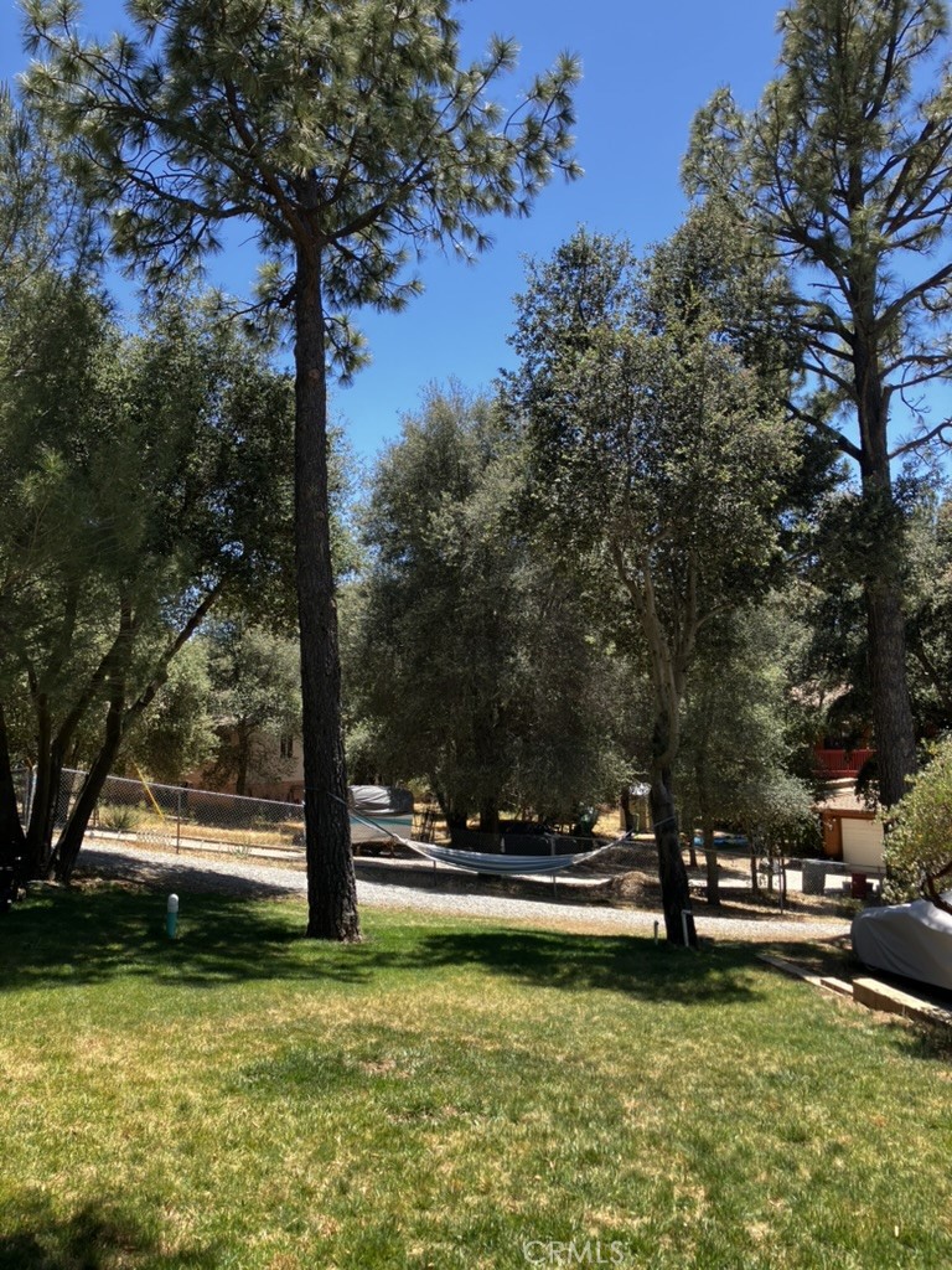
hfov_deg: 49.7
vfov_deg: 63.4
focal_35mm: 28
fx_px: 1027
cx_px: 476
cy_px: 635
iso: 25
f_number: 1.8
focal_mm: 3.99
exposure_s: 1/258
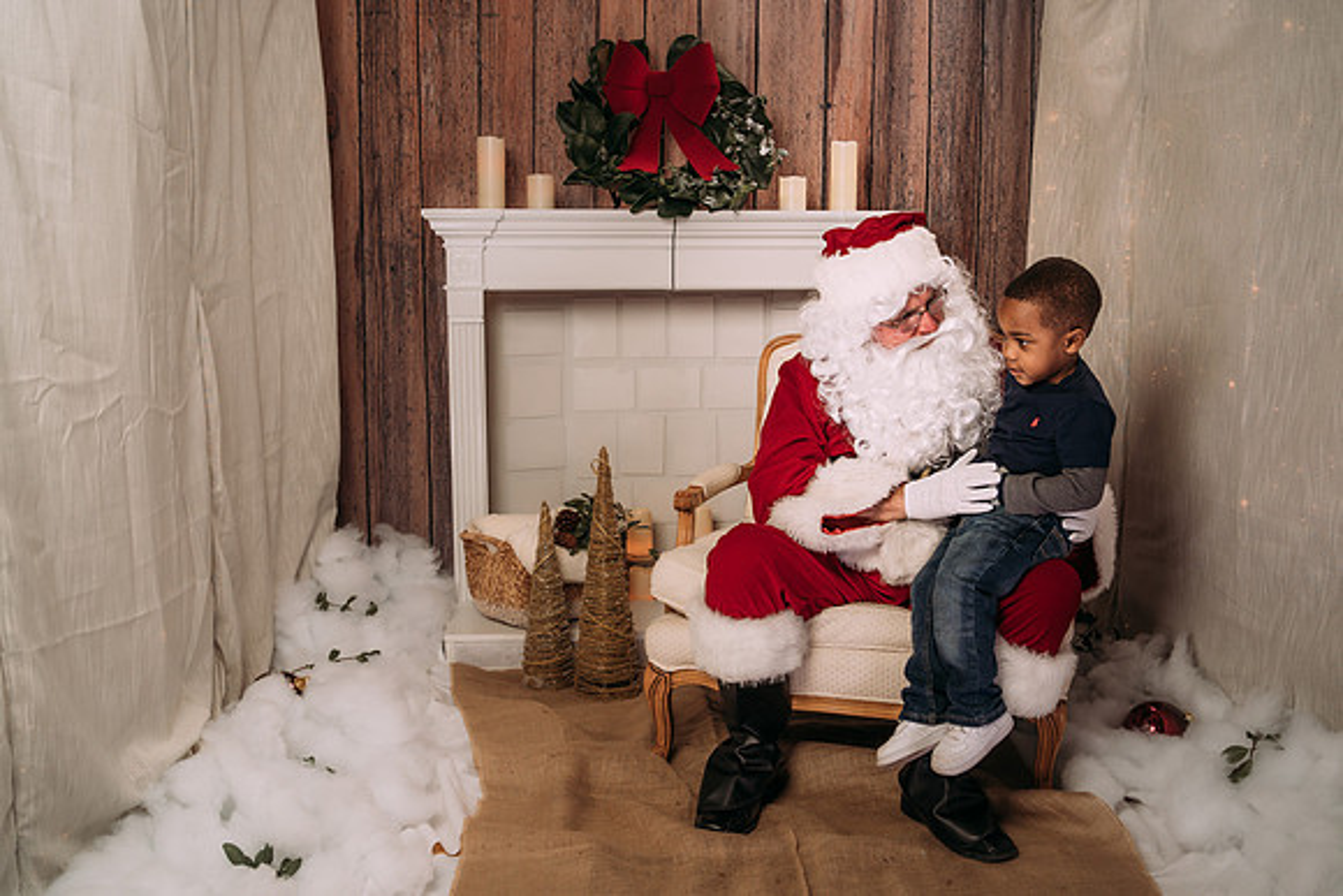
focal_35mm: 37
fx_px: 1387
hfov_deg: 51.7
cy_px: 459
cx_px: 686
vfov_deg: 35.8
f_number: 6.3
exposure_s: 1/100
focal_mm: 35
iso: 100
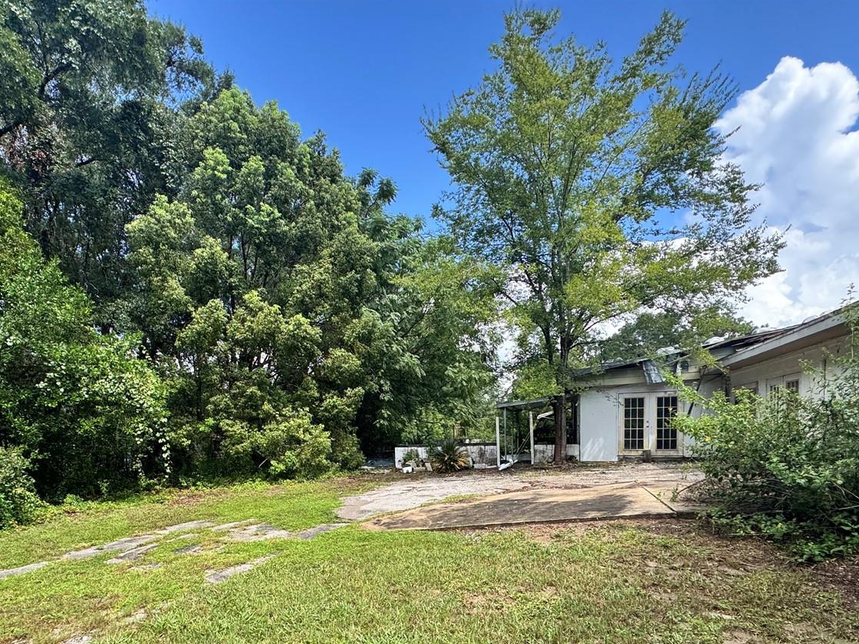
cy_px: 455
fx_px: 496
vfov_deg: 63.4
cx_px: 381
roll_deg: -2.4
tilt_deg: -2.3
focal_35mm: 20
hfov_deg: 81.4
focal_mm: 2.22
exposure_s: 1/381
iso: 40
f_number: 2.2
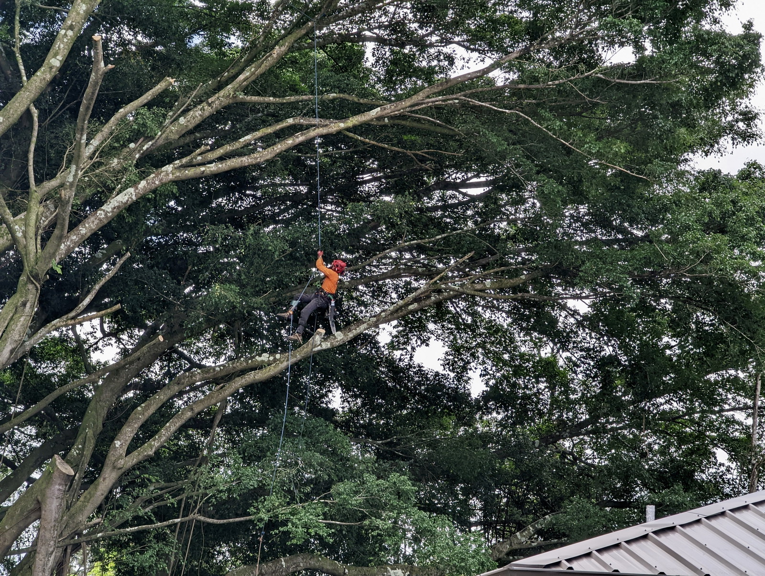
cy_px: 288
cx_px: 382
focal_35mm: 104
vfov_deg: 14.3
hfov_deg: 18.9
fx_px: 2302
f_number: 3.5
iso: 46
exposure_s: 1/385
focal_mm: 19
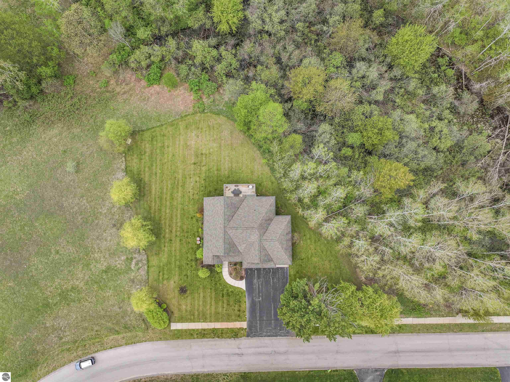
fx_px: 353
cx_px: 255
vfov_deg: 56.8
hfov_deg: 71.6
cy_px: 191
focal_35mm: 24
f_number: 2.8
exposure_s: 1/200
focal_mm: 12.29
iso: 200
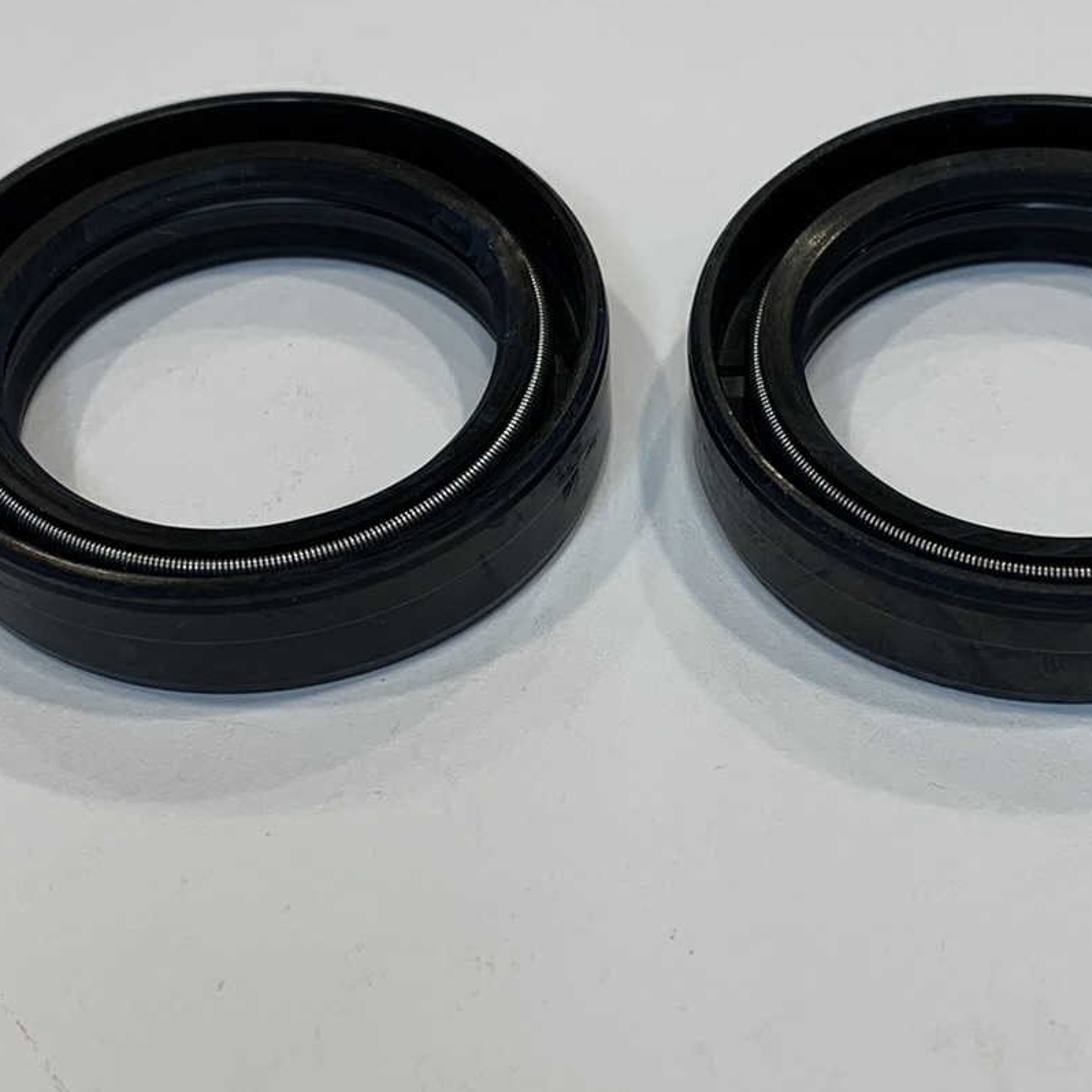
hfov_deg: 29.0
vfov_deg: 29.0
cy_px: 628
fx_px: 2106
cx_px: 651
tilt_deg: -53.3
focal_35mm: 59
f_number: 1.8
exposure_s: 1/122
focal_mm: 4.25
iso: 40
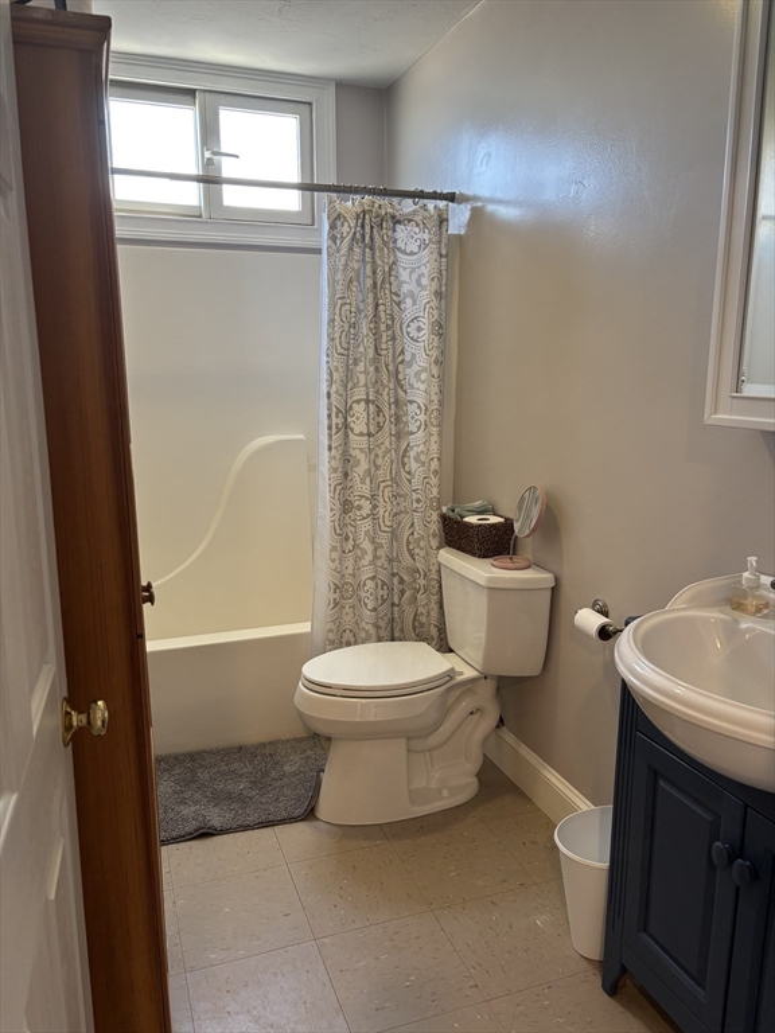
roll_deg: -0.9
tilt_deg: -11.2
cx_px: 388
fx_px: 776
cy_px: 516
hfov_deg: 53.1
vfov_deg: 67.3
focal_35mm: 26
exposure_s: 1/60
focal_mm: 5.96
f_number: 1.6
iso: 100
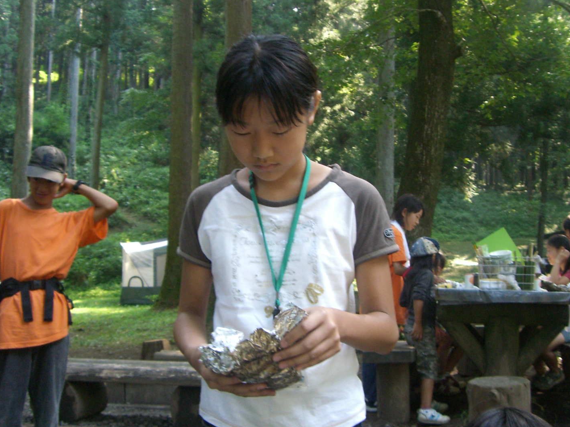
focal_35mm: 43
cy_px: 214
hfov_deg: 43.9
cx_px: 289
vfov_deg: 33.6
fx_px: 708
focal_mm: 6.2
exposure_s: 1/125
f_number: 2.7
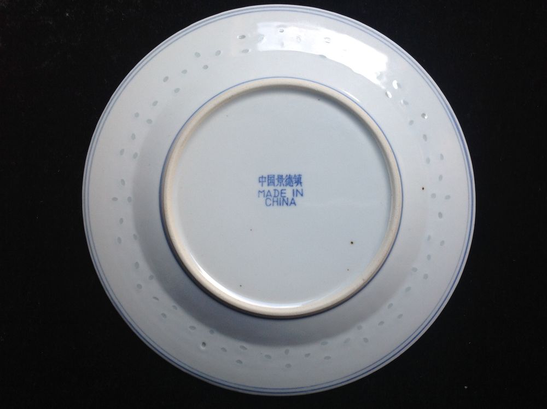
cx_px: 274
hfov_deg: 52.7
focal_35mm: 35
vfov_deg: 40.6
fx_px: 552
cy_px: 204
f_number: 2.4
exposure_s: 1/60
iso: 80
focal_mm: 4.28
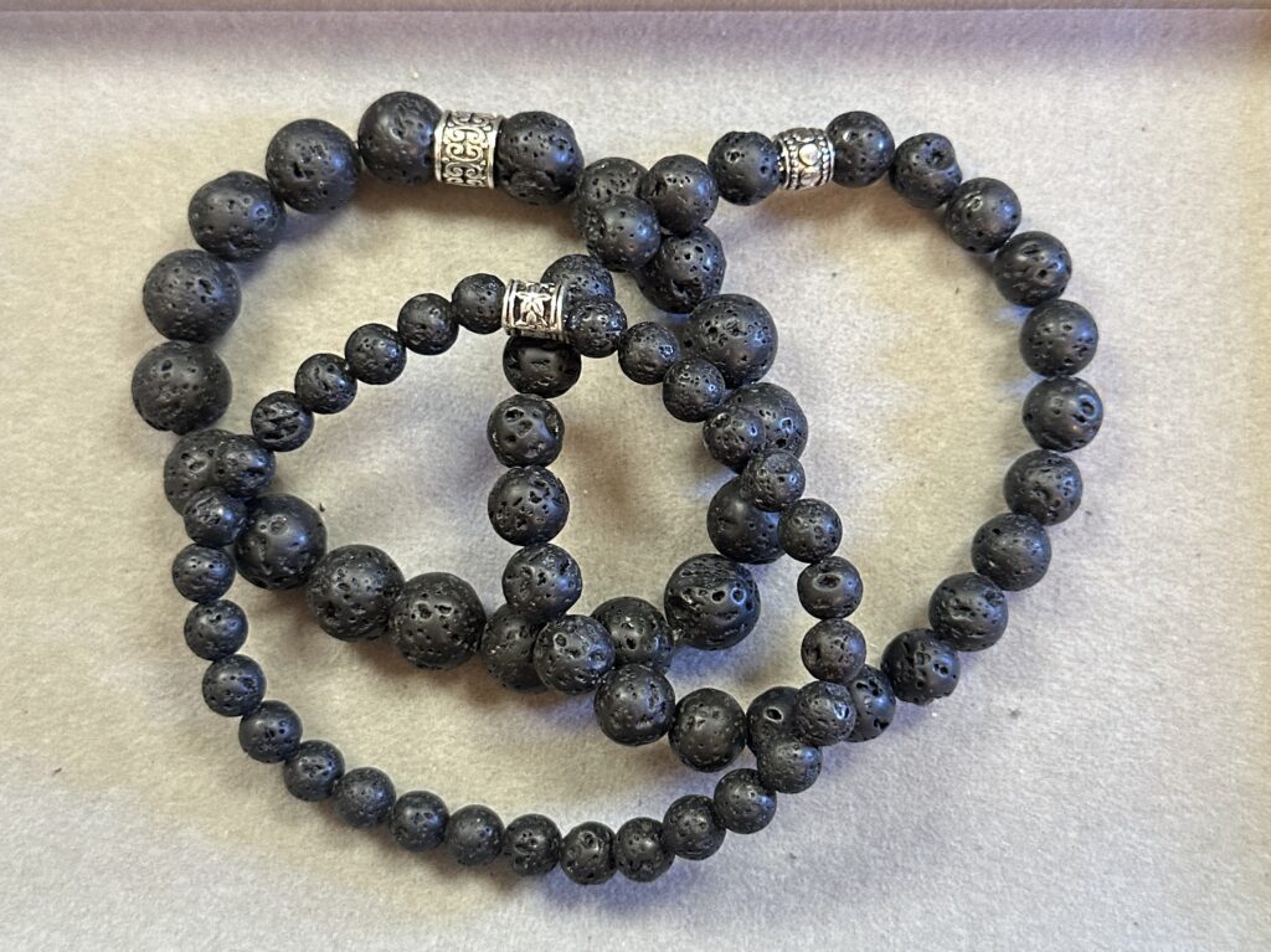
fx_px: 881
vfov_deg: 56.8
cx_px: 636
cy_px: 476
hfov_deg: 71.6
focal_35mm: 24
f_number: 1.78
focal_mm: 6.86
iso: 320
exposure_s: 1/59
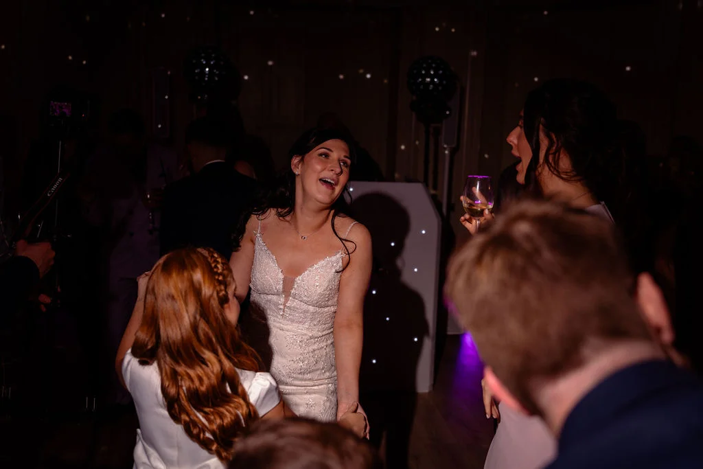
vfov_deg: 36.0
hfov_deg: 51.9
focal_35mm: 37
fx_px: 723
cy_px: 234
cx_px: 352
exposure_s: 1/200
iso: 64
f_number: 2.8
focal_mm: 37
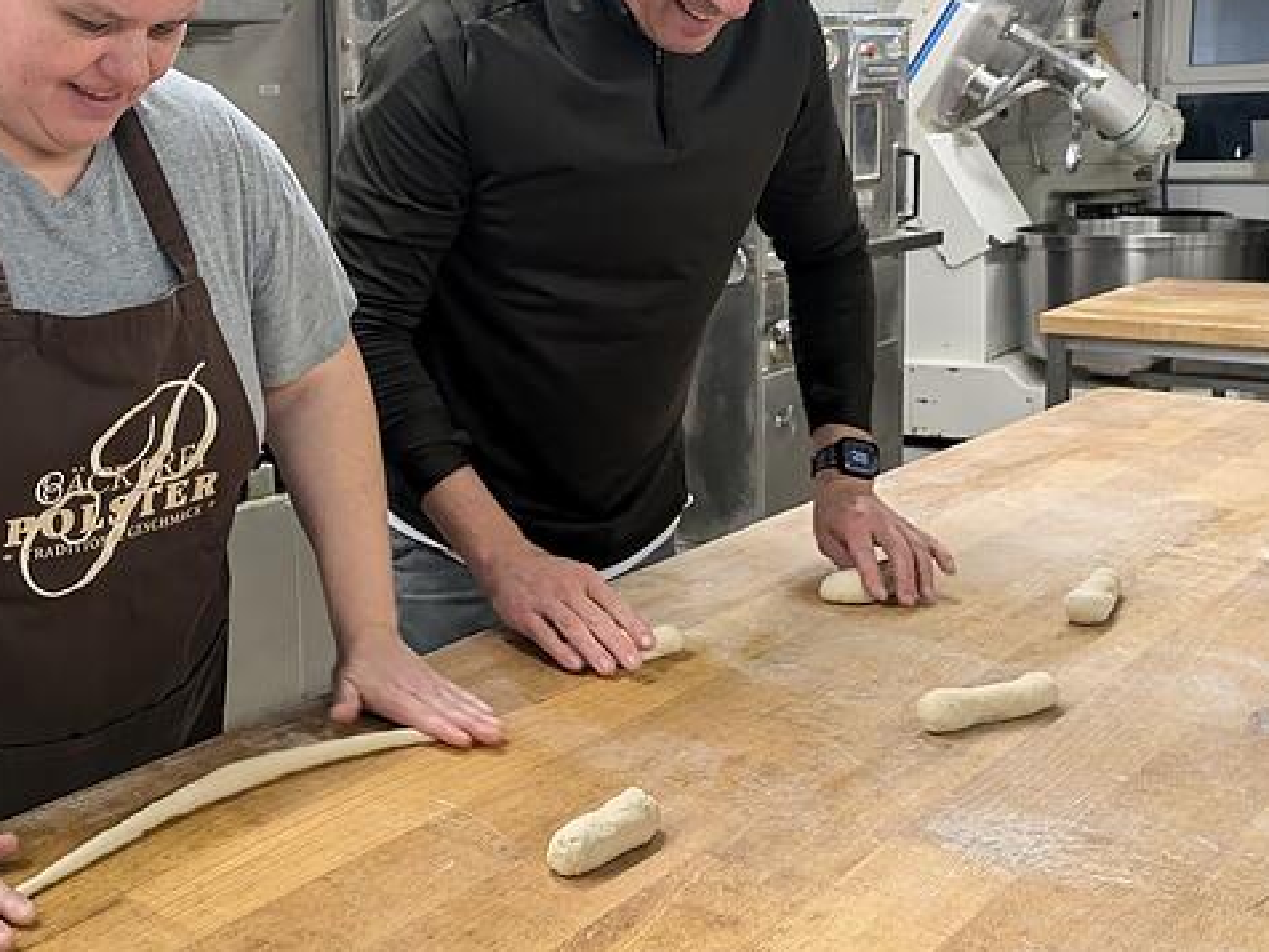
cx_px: 323
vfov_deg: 34.2
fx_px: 1540
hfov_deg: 43.4
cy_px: 352
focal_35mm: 42
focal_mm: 5.43
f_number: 1.89
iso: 405
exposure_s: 1/100
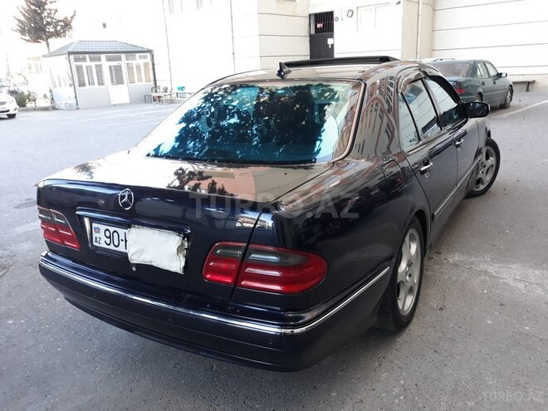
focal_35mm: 27
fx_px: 427
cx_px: 274
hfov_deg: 65.3
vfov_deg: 51.4
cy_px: 206
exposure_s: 1/50
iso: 64
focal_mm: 3.71
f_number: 1.7
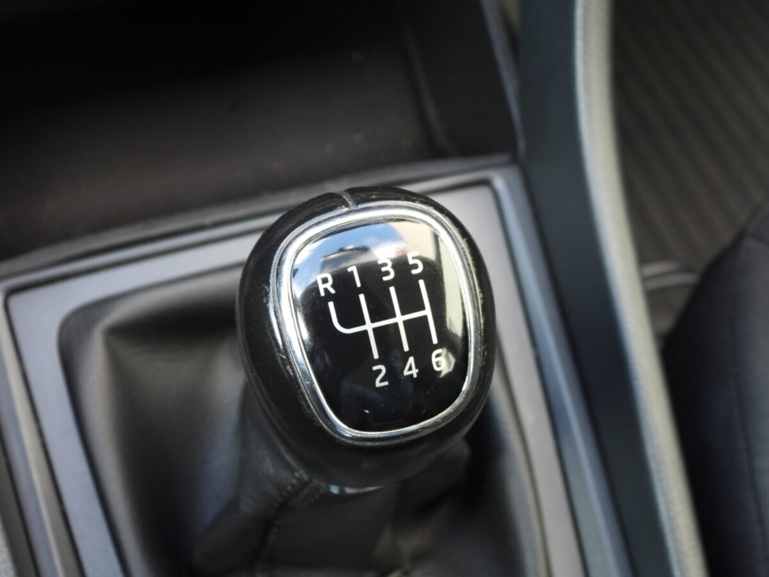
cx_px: 384
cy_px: 288
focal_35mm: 55
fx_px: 1222
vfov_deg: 26.6
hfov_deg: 34.9
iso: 125
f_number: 3.5
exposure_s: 1/30
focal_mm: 9.8
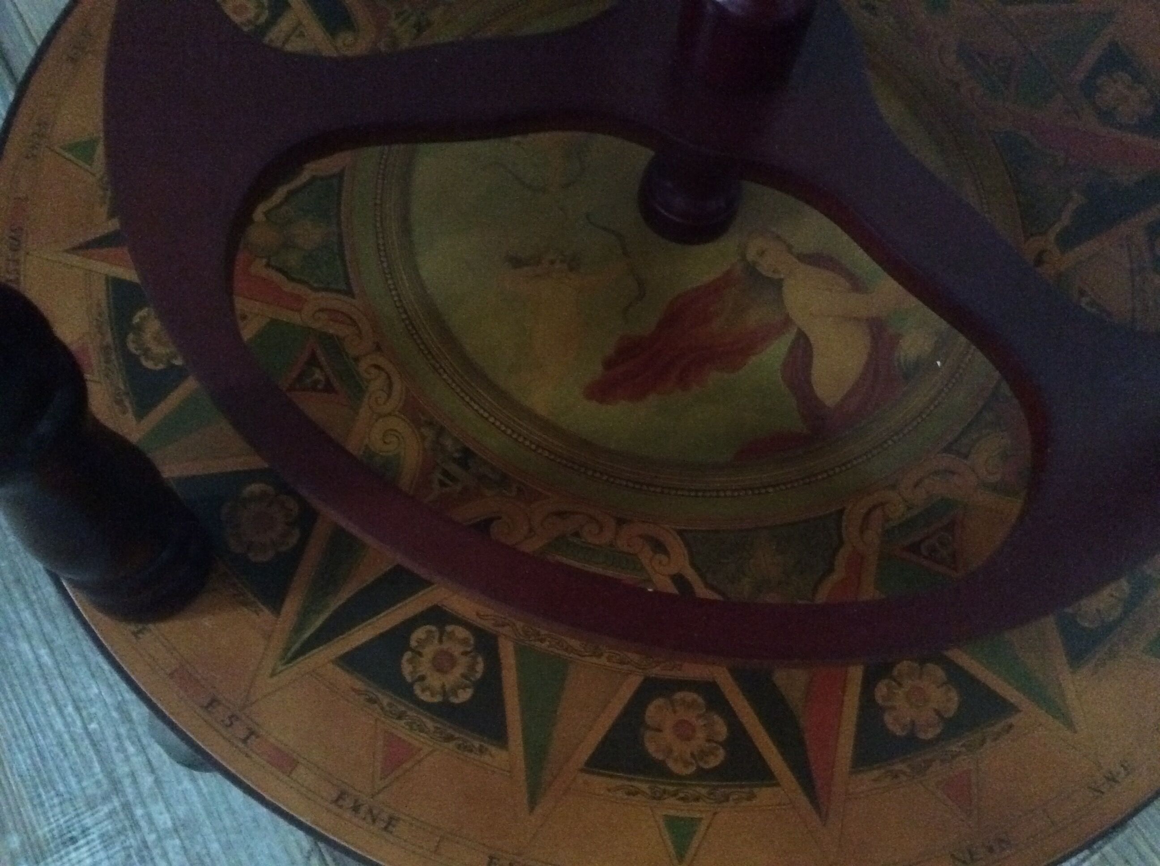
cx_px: 580
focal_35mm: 32
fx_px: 1071
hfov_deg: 56.9
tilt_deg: -66.8
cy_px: 433
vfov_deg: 44.1
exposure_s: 1/17
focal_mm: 3.3
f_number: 2.4
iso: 800
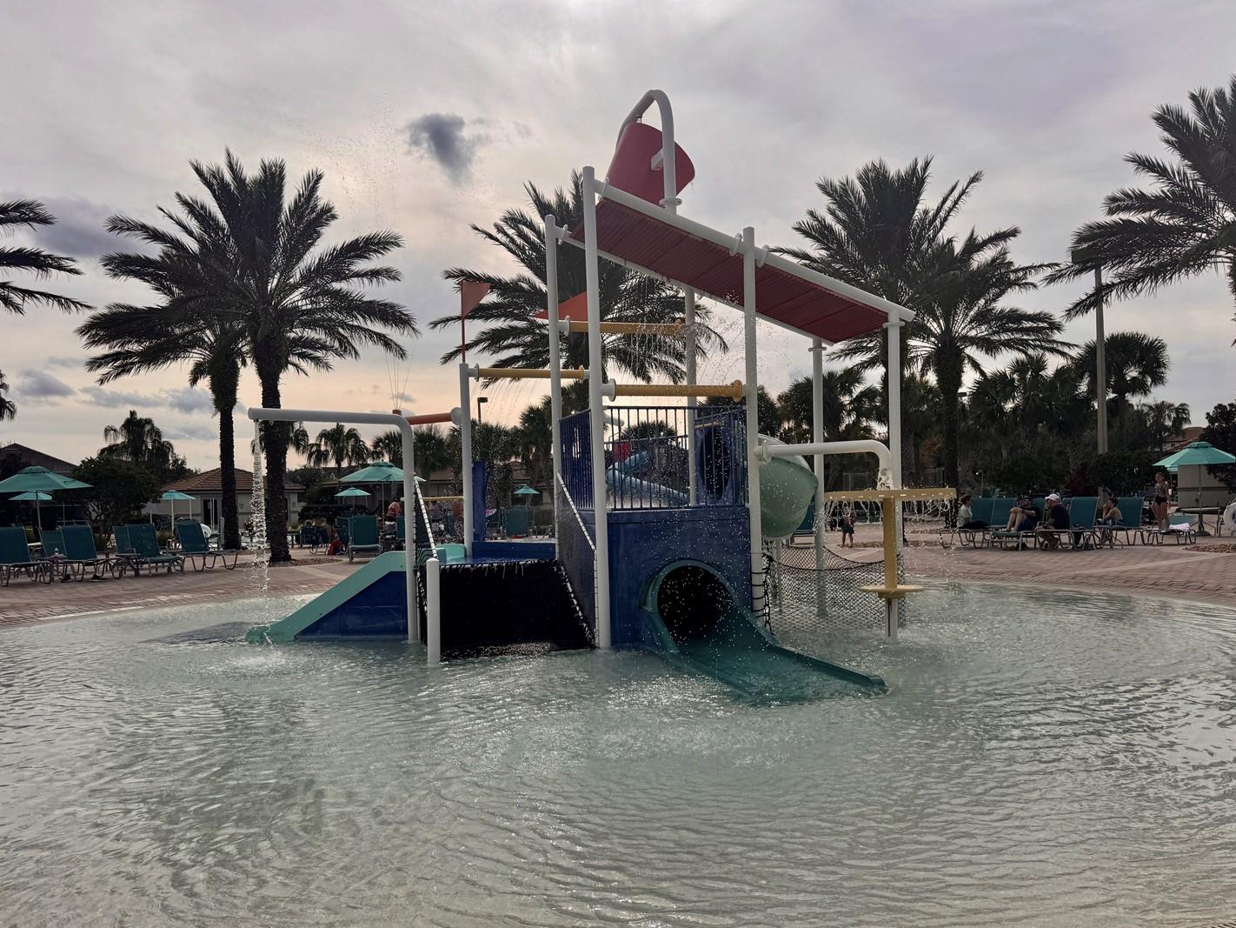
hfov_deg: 65.3
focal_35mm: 27
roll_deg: +1.5
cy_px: 515
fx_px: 964
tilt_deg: -2.6
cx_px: 633
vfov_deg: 51.3
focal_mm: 6.76
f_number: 1.78
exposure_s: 1/9009
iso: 80
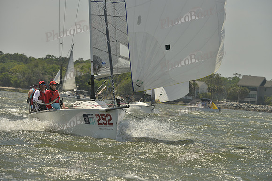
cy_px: 90
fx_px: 1814
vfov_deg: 5.7
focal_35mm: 240
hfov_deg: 8.6
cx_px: 136
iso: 280
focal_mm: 240
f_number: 9
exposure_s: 1/1250
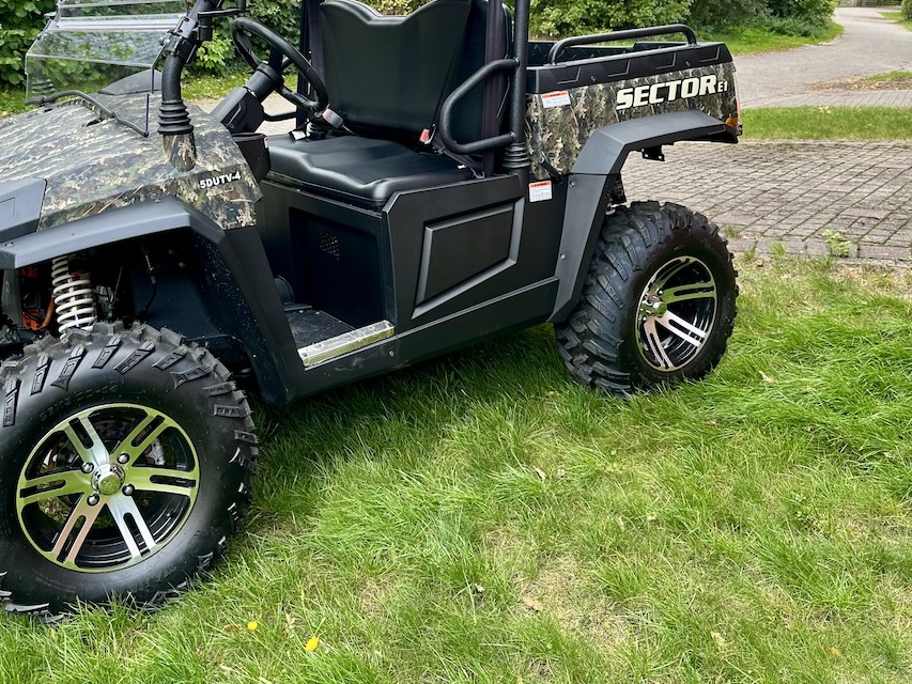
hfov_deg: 51.2
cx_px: 387
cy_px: 187
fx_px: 949
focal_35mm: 36
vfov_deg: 38.8
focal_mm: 6.86
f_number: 1.78
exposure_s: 1/121
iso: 100
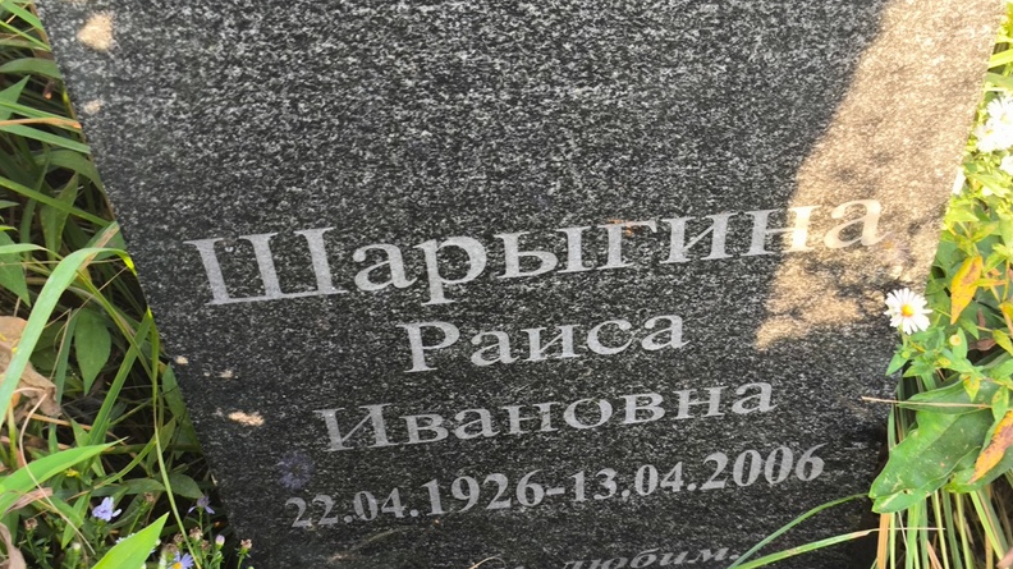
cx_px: 503
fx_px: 1477
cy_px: 327
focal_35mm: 55
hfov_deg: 37.9
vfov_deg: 21.8
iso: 64
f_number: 1.7
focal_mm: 4.71
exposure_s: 1/50
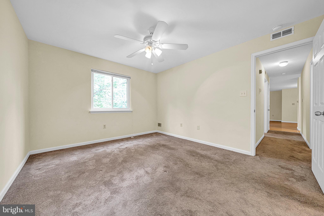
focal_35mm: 12
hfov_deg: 112.6
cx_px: 162
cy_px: 108
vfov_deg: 90.0
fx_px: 108
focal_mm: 12
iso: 200
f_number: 7.1
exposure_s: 1/4
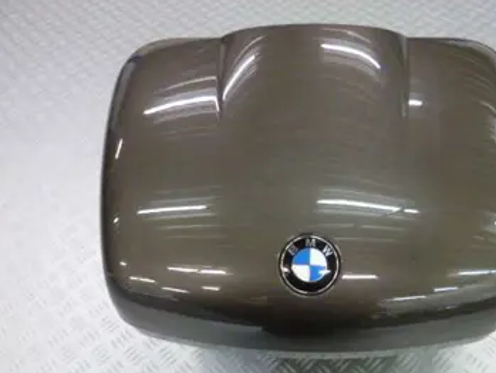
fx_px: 473
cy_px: 229
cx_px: 307
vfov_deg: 42.7
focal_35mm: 33
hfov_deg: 54.8
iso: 800
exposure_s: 1/30
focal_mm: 4.3
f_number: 2.5
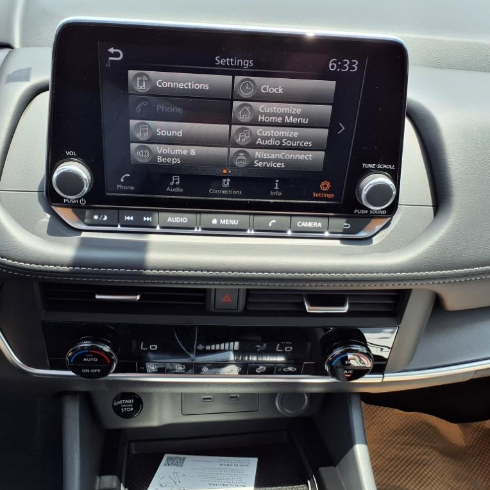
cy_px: 246
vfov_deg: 51.1
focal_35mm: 32
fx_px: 512
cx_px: 231
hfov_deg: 51.1
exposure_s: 1/303
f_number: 1.9
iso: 40
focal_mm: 3.58
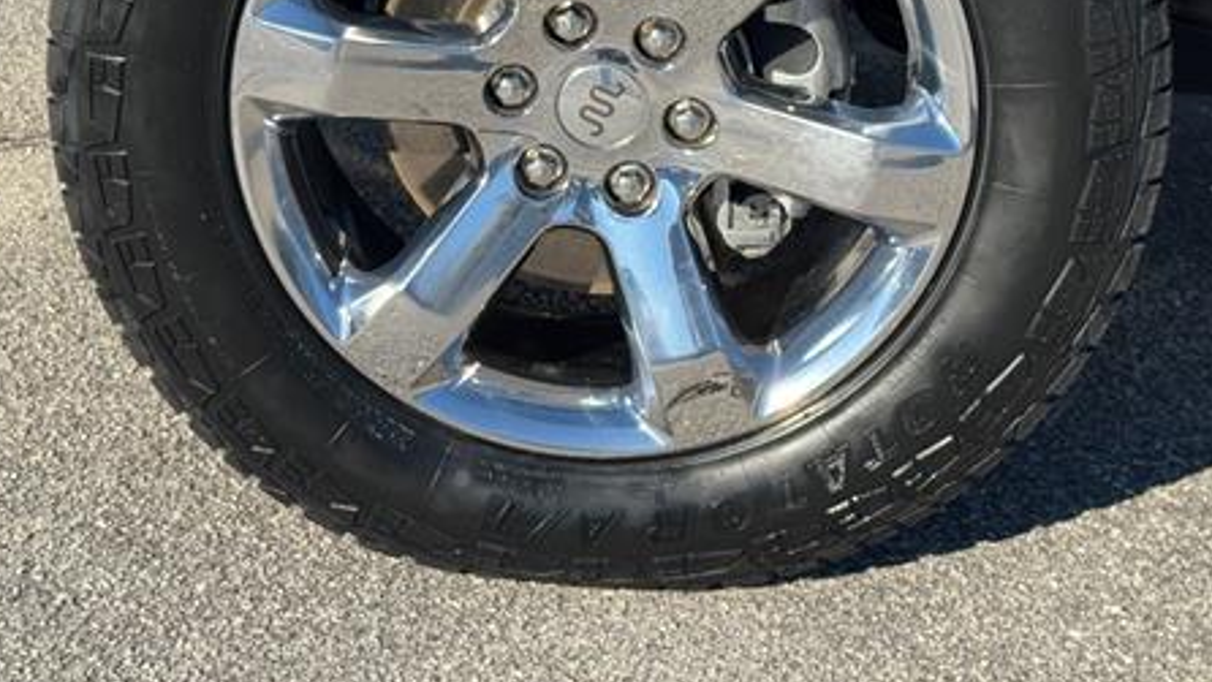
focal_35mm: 75
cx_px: 524
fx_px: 2411
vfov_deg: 15.9
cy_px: 73
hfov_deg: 28.2
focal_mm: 6.76
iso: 64
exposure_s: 1/2252
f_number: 1.78
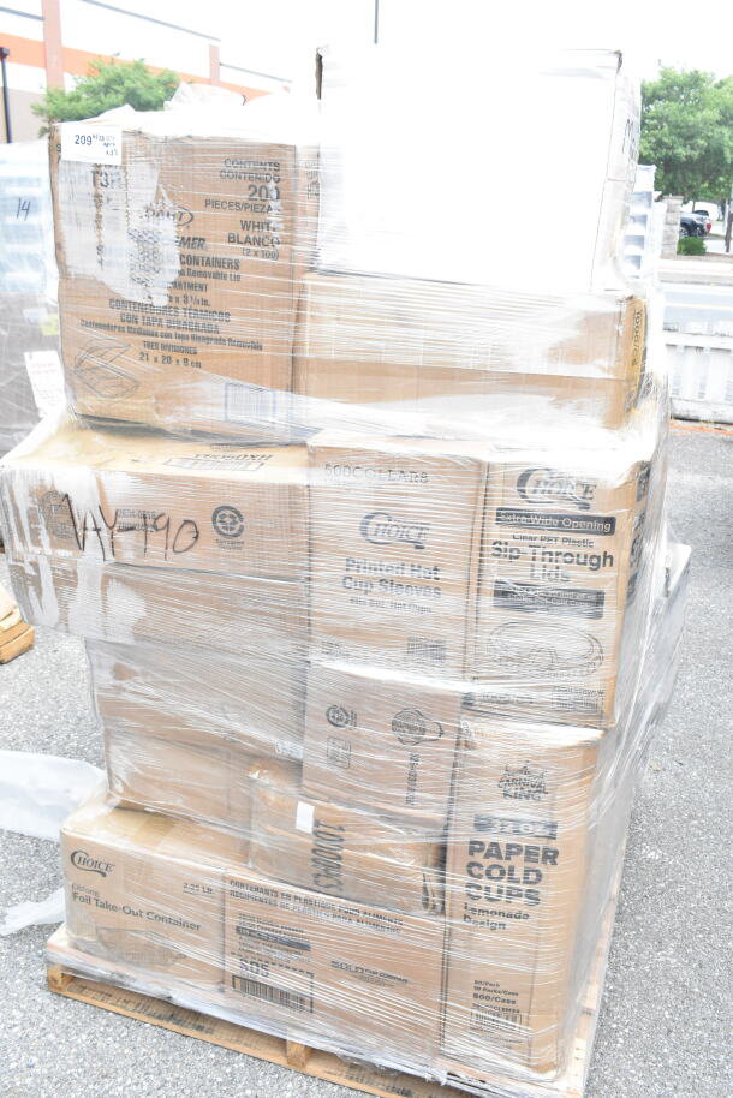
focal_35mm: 33
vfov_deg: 57.2
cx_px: 366
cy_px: 549
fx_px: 1007
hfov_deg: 40.0
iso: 1600
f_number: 10
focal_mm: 22
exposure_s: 1/400
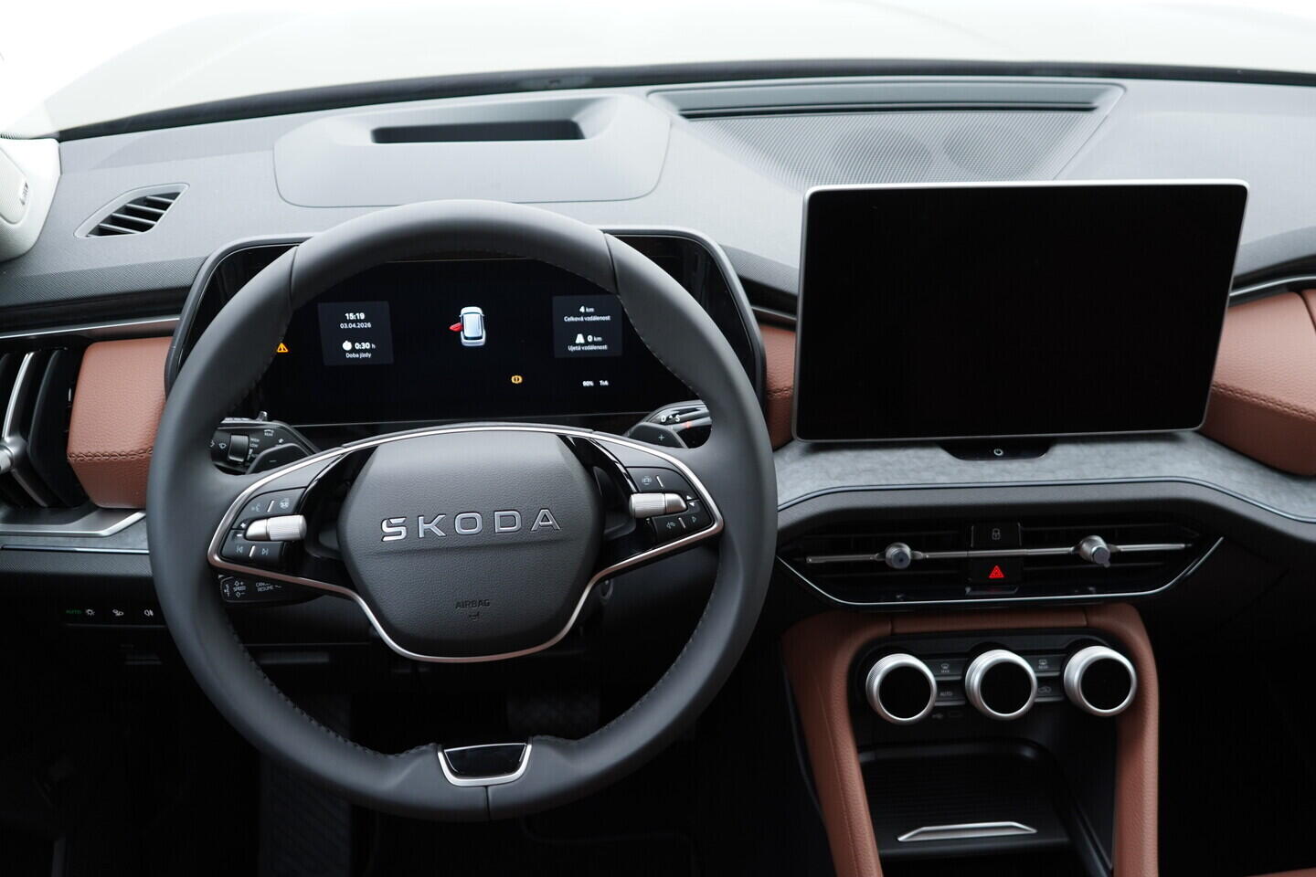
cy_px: 438
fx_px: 1316
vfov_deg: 36.9
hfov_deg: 53.1
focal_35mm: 36
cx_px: 658
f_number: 2.8
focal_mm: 24
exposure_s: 1/40
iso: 320
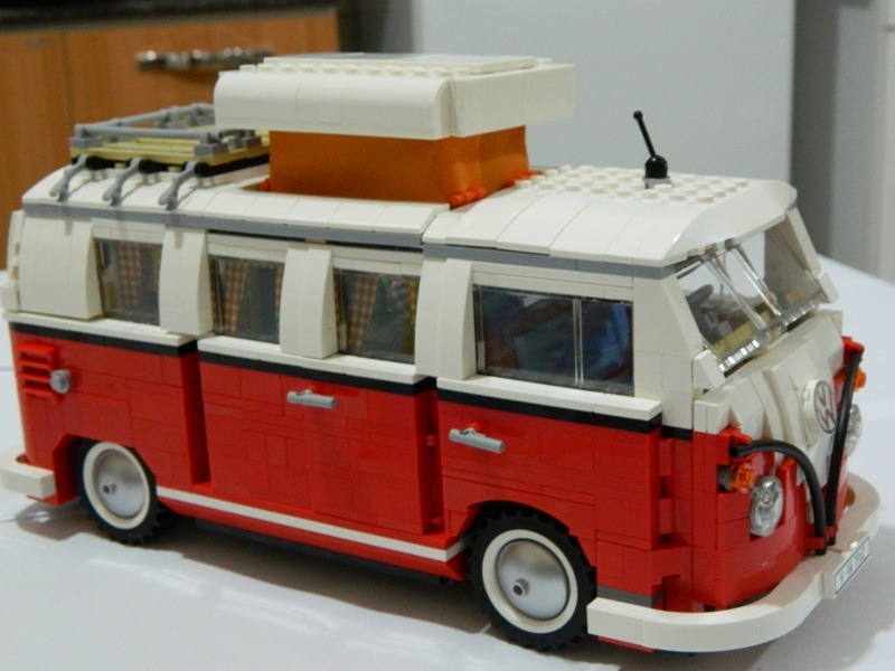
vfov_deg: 25.7
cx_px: 448
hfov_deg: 33.8
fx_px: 1474
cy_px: 336
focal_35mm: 57
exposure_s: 1/13
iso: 400
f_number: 3.8
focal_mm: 10.2
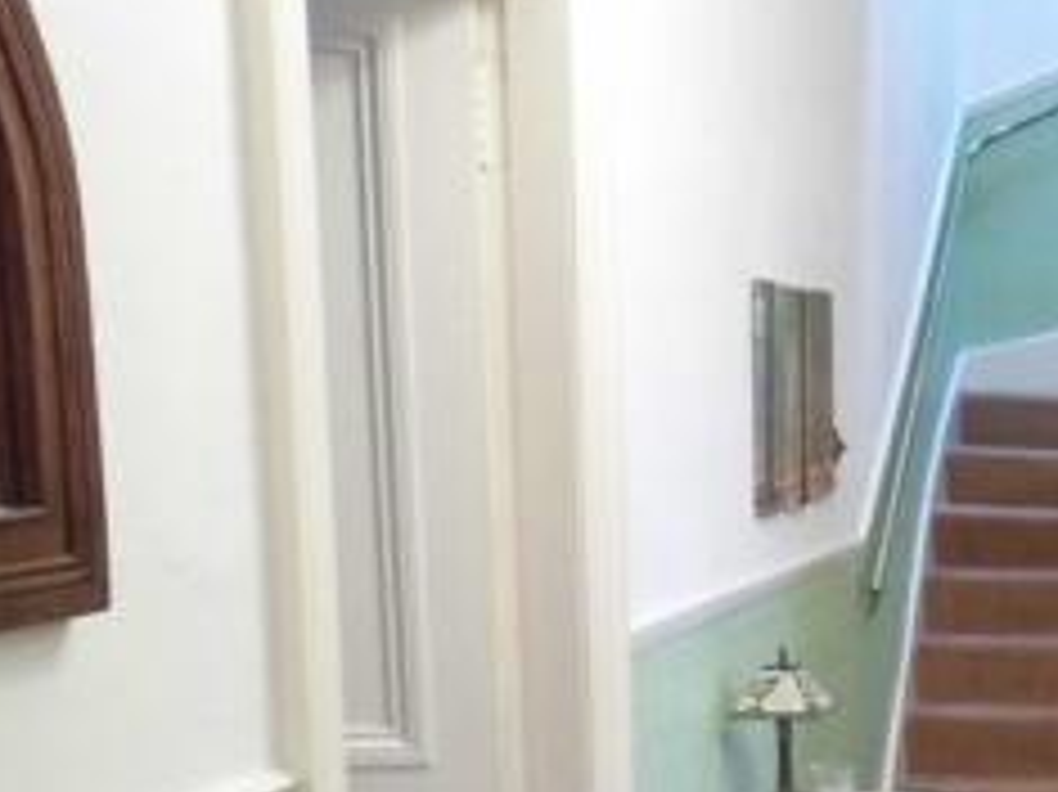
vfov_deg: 23.0
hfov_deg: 28.5
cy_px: 709
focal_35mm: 62
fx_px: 1894
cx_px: 1150
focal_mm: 4.5
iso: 400
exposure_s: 1/13
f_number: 3
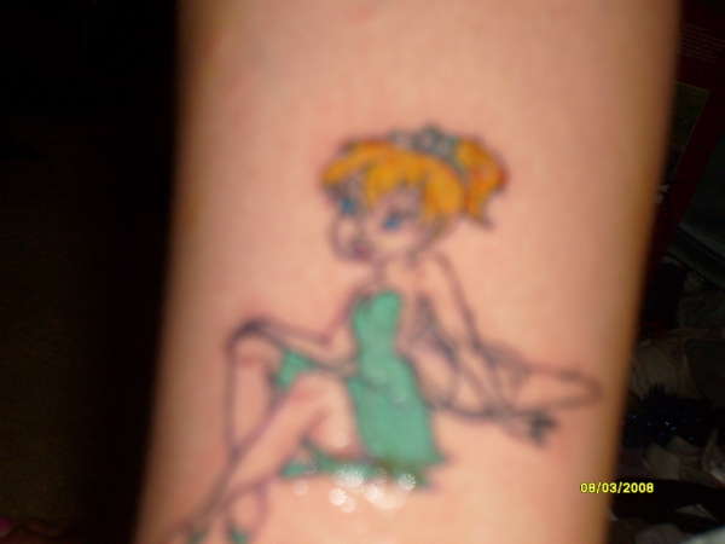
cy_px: 272
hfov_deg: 24.1
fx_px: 1696
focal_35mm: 81
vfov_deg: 18.2
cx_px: 362
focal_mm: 13.7
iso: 100
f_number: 4.2
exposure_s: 1/90
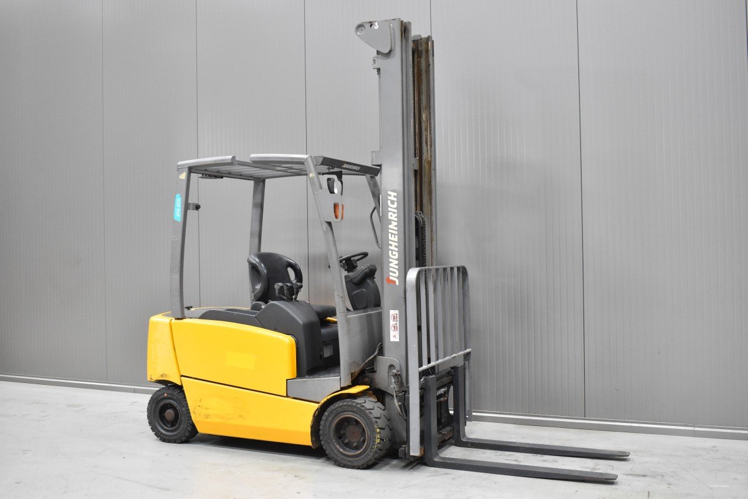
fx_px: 748
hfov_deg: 53.1
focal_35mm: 36
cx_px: 374
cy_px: 250
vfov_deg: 36.9
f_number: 5
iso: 1600
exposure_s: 1/40
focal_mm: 24
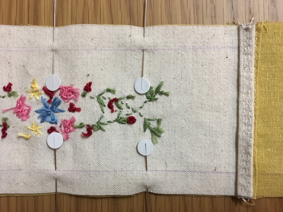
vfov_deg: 46.8
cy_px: 107
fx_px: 245
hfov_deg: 60.0
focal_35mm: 30
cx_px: 142
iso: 100
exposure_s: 1/8
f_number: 2.2
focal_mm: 4.15
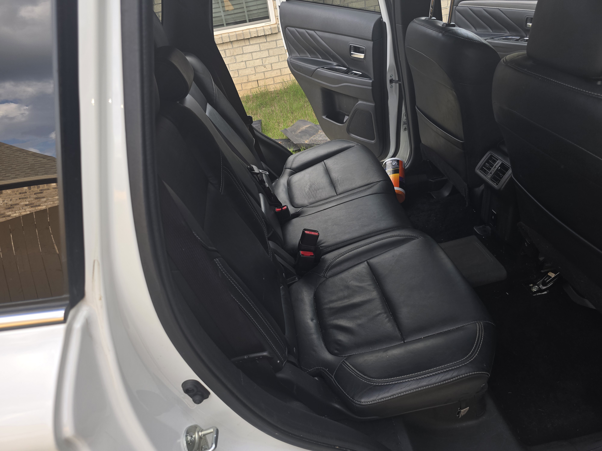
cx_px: 301
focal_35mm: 23
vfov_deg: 58.9
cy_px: 226
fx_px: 400
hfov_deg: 73.9
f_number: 1.7
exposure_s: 1/120
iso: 20
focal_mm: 6.3
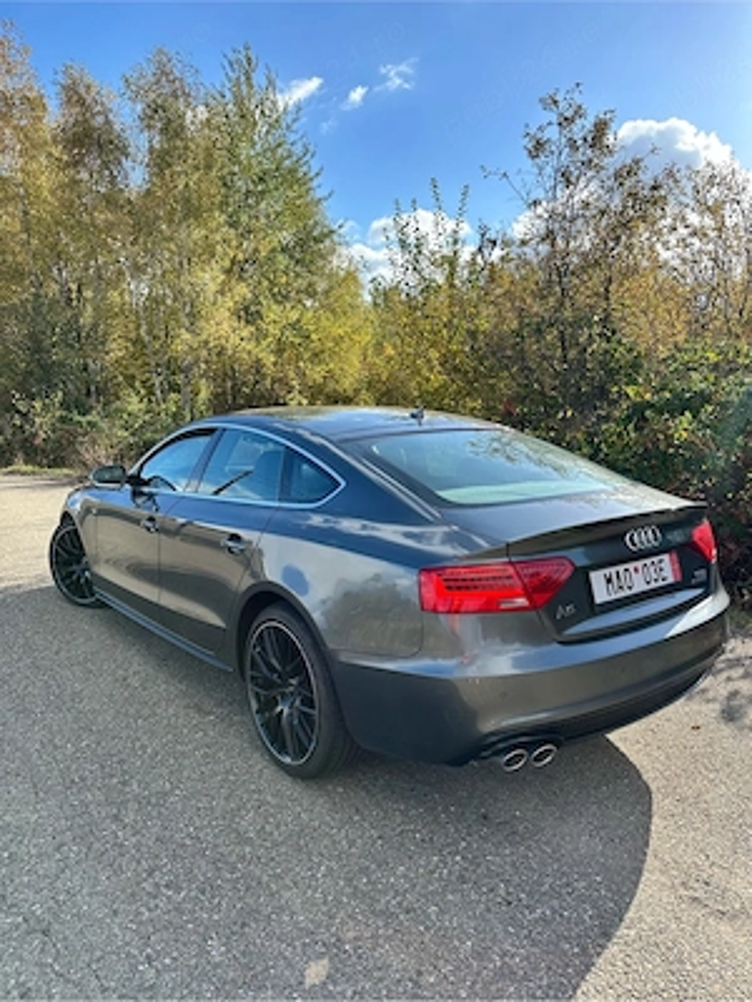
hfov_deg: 56.8
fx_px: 695
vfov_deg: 71.6
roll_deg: +0.3
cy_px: 501
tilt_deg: -7.3
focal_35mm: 24
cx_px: 376
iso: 80
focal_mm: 6.86
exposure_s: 1/2299
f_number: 1.78
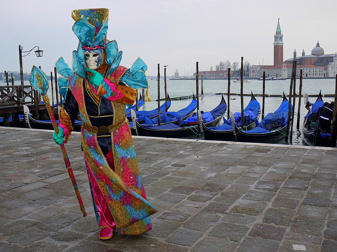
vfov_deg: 36.0
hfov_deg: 46.8
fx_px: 389
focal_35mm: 40
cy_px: 126
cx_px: 168
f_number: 4.4
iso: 100
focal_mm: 20
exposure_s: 1/30
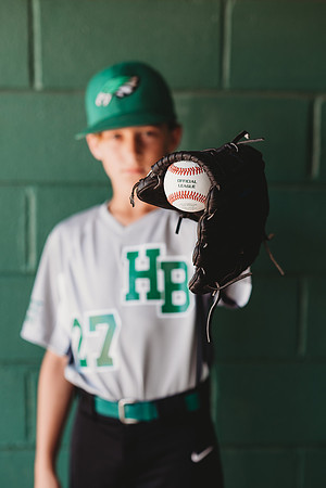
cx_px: 163
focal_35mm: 85
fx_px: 1154
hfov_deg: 16.1
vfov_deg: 23.9
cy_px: 244
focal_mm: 85
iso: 200
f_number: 2.8
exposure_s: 1/250
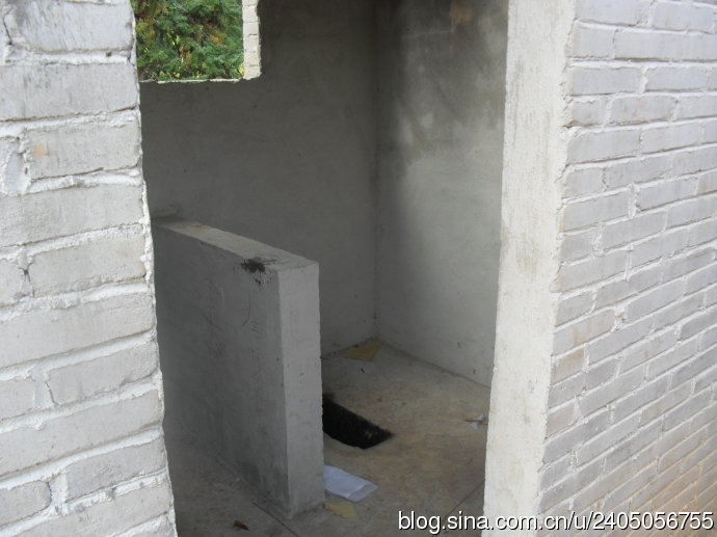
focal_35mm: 35
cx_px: 358
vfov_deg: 40.7
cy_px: 268
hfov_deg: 52.6
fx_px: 725
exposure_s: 1/60
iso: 100
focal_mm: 6.3
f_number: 3.2
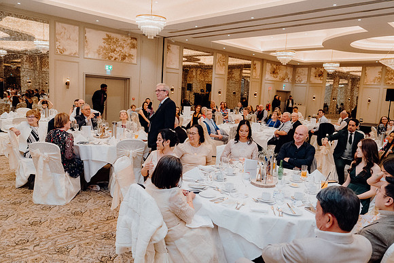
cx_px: 197
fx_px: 307
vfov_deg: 46.4
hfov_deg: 65.5
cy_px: 132
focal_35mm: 28
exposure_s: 1/160
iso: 3200
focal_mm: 28
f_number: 3.5
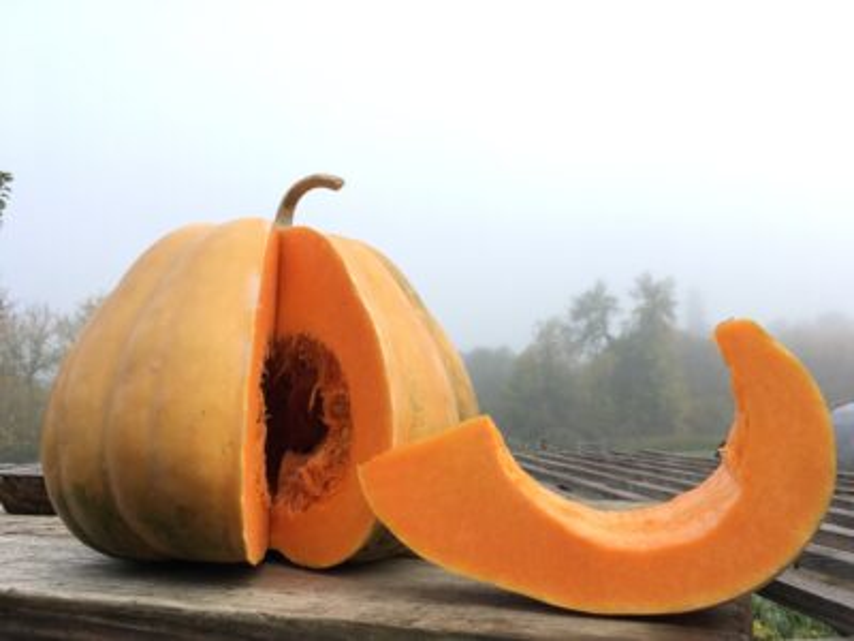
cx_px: 427
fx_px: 715
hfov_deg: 61.7
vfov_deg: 48.2
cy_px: 320
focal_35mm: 29
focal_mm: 4.15
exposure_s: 1/232
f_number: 2.2
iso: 25
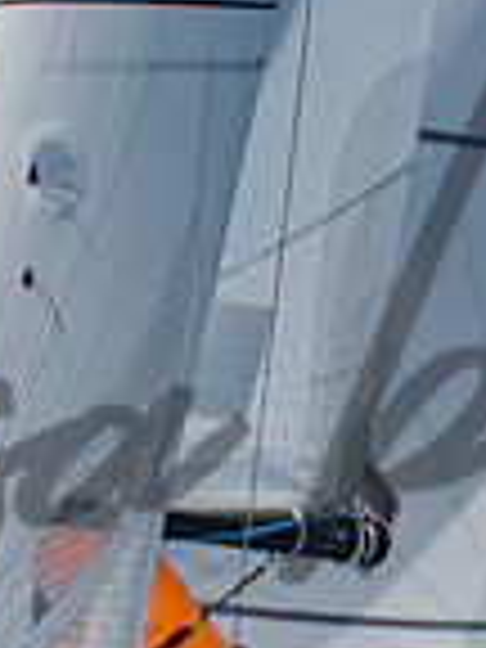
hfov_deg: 0.5
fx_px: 58162
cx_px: 1970
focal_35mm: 3107
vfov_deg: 0.6
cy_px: 990
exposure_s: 1/2500
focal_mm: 400
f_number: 6.3
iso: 400
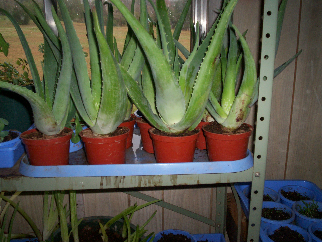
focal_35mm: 36
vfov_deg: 39.7
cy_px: 121
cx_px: 161
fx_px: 335
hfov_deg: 51.4
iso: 140
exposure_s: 1/64
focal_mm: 5.9
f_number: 4.5
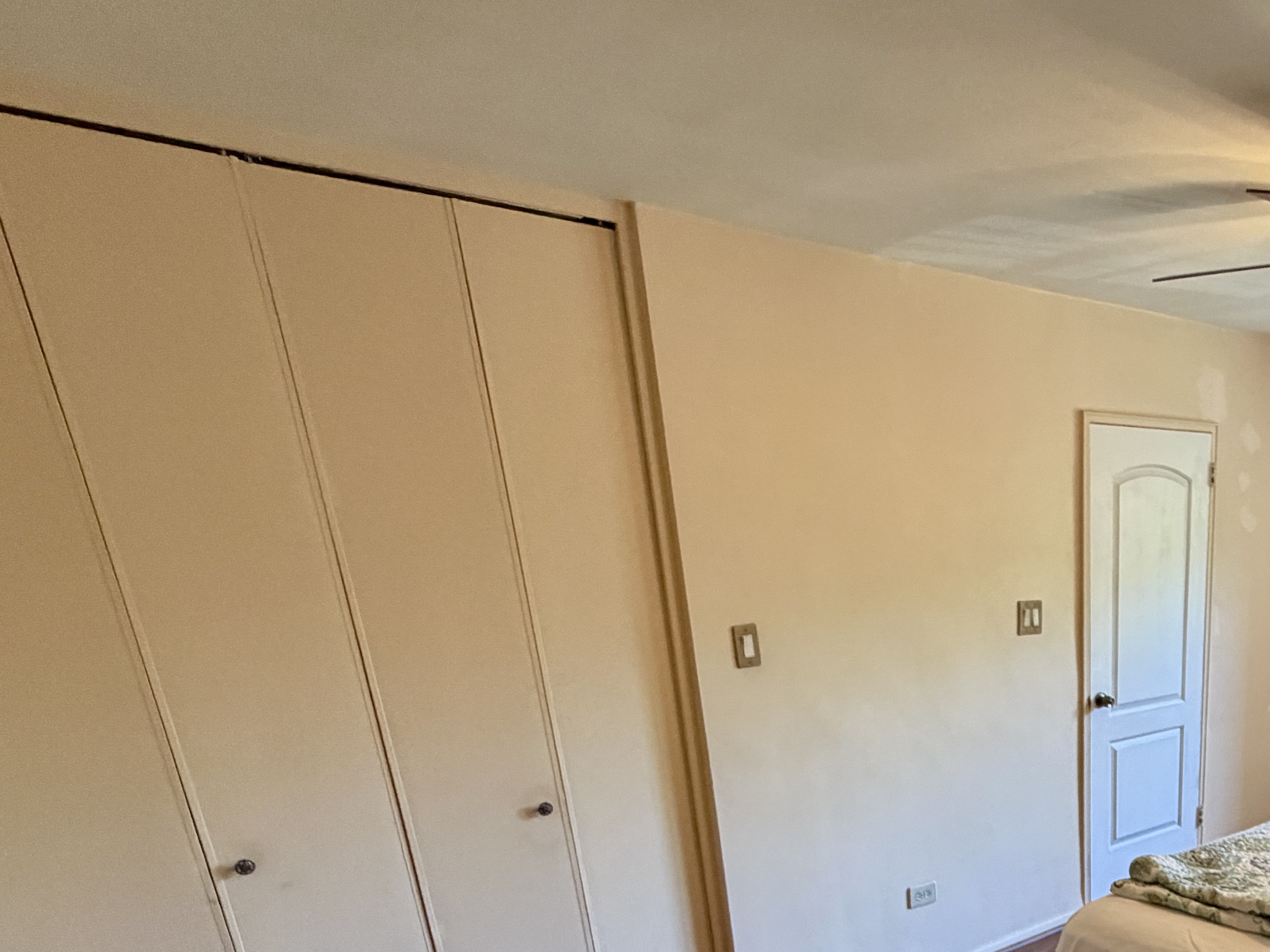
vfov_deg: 44.8
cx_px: 1118
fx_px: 1027
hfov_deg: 55.8
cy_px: 873
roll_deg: -0.3
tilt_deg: -19.7
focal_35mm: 28
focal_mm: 2.22
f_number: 2.2
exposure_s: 1/60
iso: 320
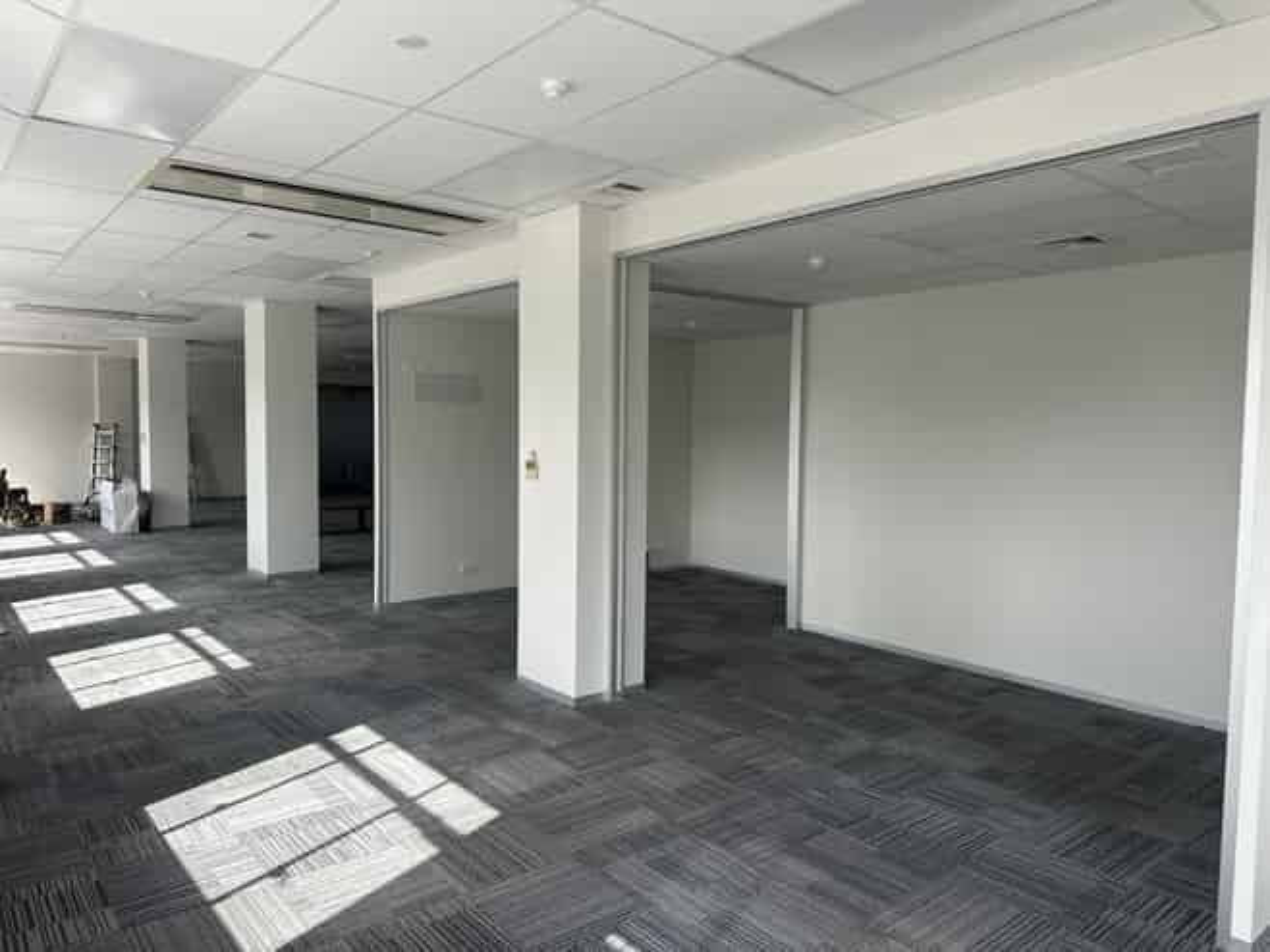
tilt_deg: -2.7
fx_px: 880
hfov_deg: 71.6
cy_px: 476
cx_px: 635
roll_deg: +0.1
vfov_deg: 56.8
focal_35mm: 24
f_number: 1.78
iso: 80
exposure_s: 1/694
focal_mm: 6.86
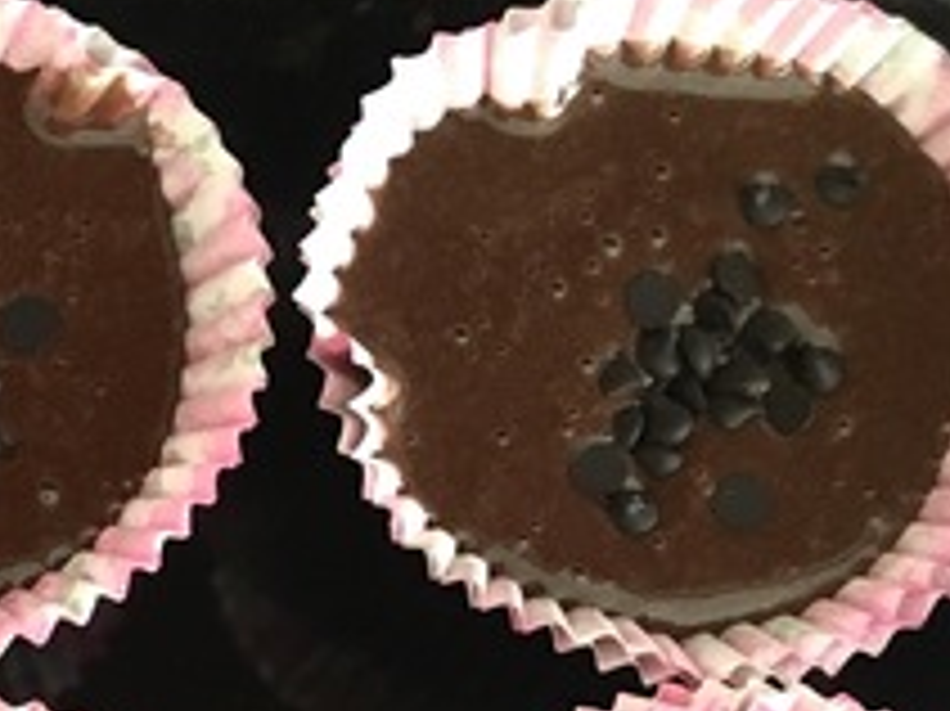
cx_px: -513
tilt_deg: -84.7
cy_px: 1138
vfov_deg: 14.3
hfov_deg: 18.2
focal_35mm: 95
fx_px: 2606
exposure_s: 1/30
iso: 125
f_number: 2.2
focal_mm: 4.15
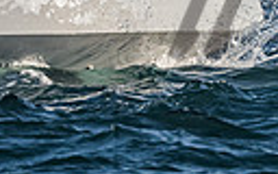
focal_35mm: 2409
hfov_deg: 0.9
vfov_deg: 0.5
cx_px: 251
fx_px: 18252
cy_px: -146
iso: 400
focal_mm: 400
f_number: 6.3
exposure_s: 1/3200
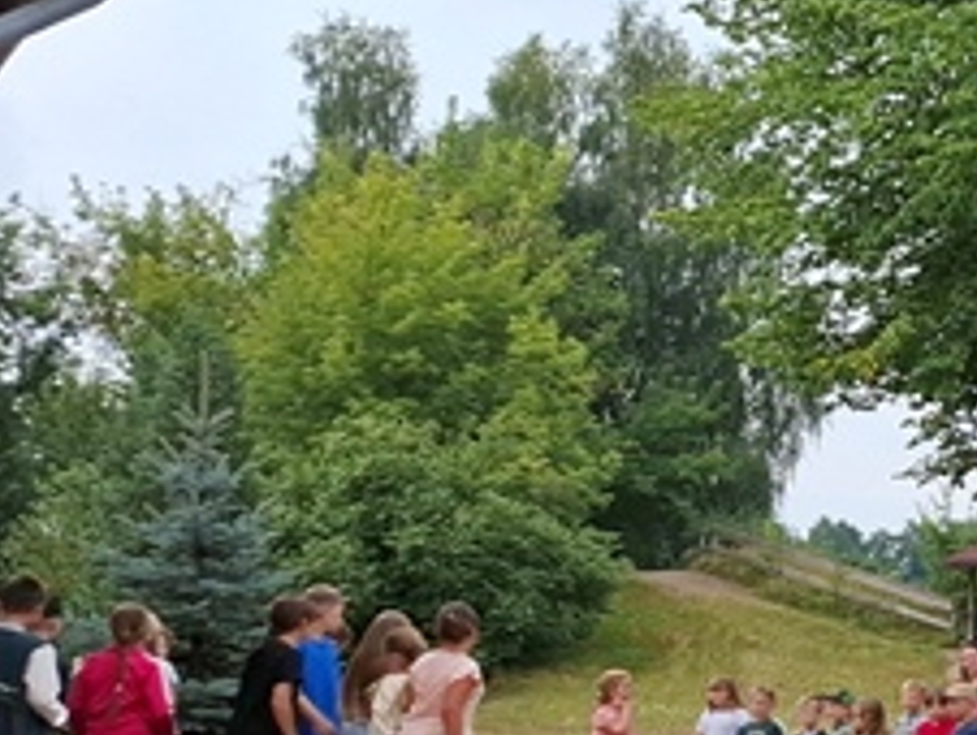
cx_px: 1310
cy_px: 203
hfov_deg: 25.2
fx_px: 1837
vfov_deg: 22.5
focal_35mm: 65
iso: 50
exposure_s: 1/1724
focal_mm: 5.54
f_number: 1.8
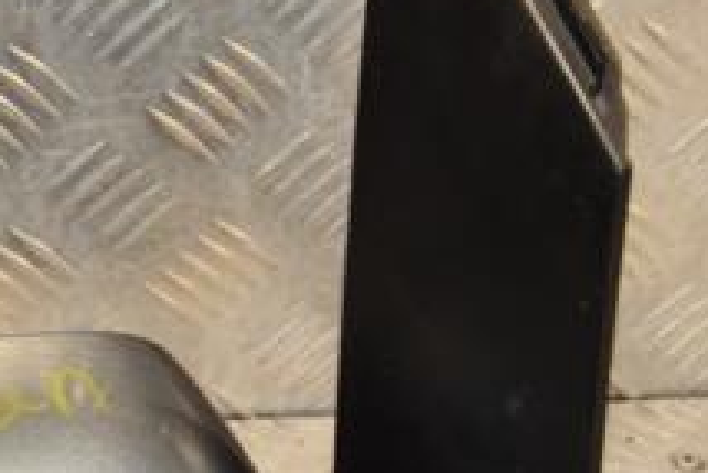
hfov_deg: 12.2
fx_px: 3306
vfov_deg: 8.2
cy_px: 407
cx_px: 185
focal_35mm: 168
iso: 800
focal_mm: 40
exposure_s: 1/200
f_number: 7.1
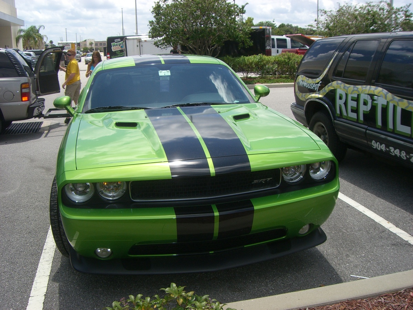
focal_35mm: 38
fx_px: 453
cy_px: 155
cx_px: 206
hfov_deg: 49.0
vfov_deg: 37.7
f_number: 4.3
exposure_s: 1/640
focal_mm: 6.2
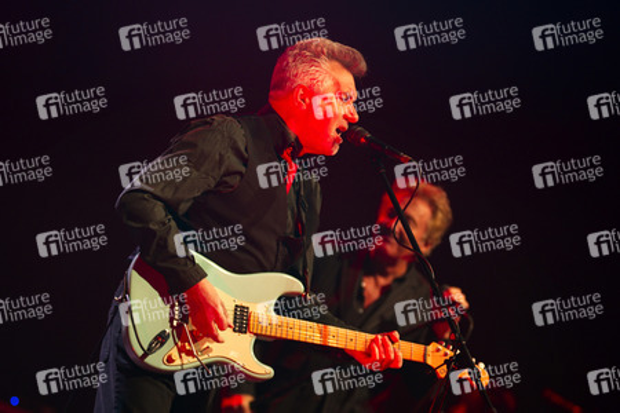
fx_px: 2583
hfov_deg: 13.7
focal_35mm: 150
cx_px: 310
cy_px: 206
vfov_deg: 9.1
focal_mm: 150
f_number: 2.8
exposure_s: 1/250
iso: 1600
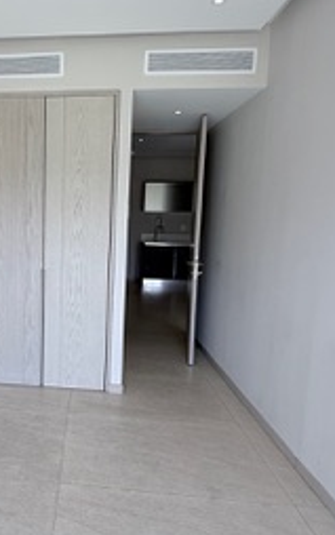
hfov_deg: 41.7
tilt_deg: -7.6
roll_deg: -1.5
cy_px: 270
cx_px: 46
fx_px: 409
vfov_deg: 66.4
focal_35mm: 28
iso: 40
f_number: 2.2
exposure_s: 1/227
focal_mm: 2.22
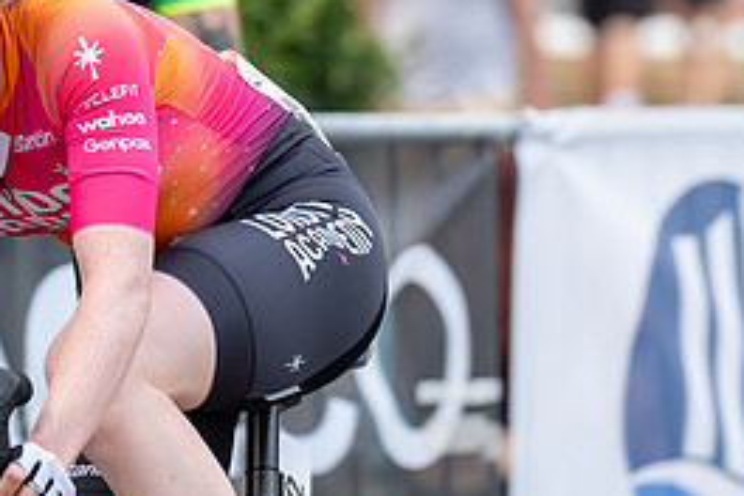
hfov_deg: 4.4
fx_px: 9733
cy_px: 57
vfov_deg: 2.9
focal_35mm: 471
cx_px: 231
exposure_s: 1/1000
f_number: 3.5
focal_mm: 175
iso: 500
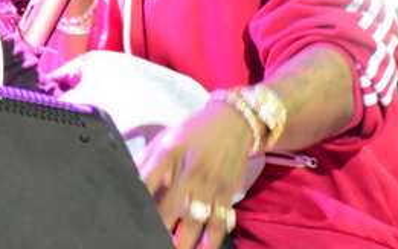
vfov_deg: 3.0
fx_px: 4771
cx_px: -46
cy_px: -219
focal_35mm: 440
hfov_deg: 4.8
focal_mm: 75
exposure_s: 1/100
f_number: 5
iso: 4000
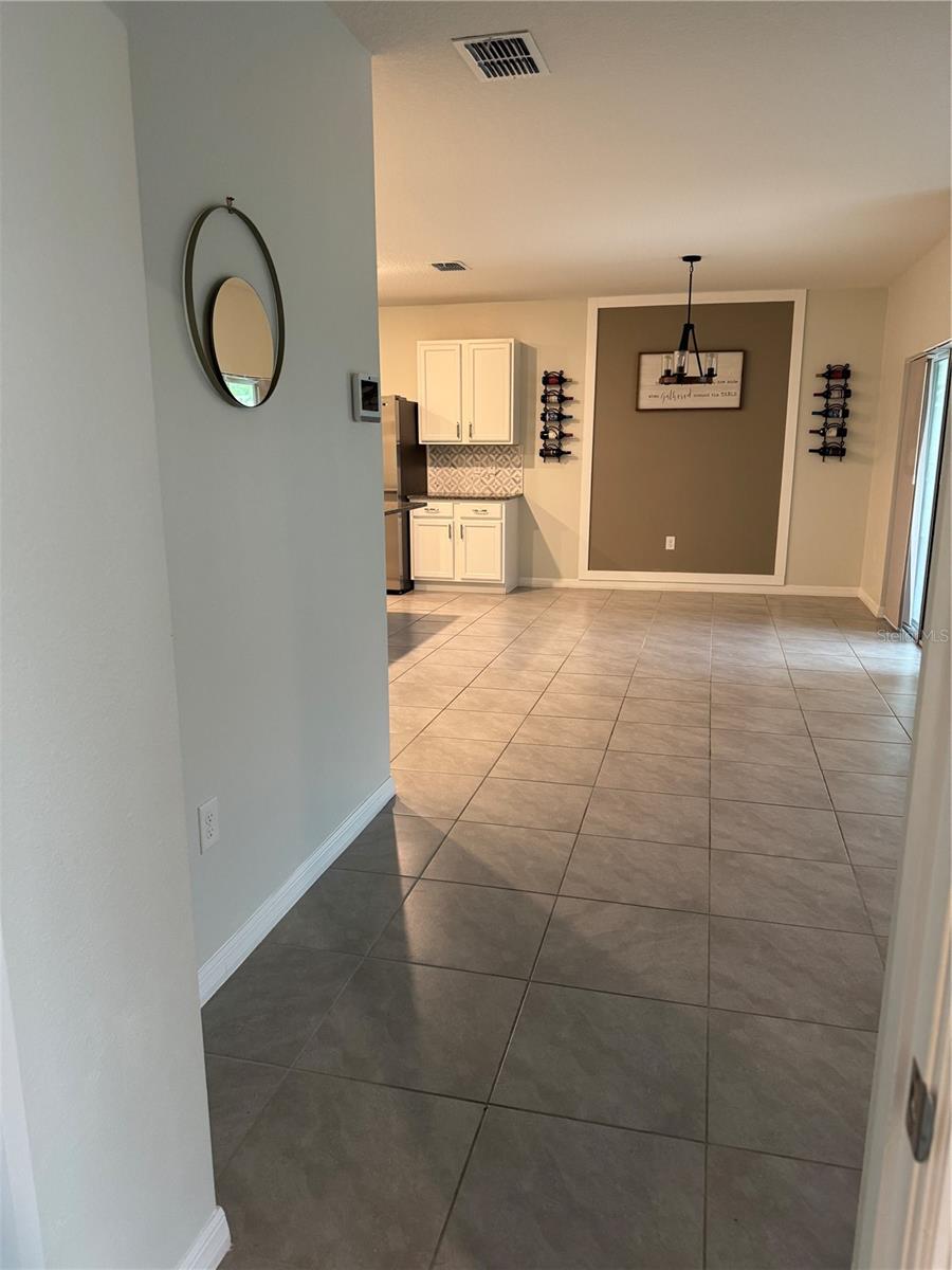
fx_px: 880
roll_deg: +0.4
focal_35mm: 24
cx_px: 476
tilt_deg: -13.8
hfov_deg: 56.8
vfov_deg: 71.6
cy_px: 635
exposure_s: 1/60
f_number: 1.78
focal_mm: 6.76
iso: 400
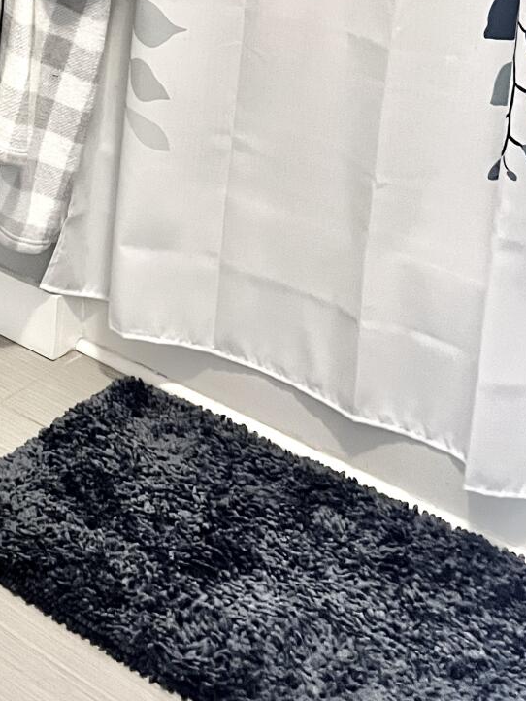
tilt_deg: -10.6
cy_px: -177
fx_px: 1458
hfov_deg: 18.7
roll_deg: -0.7
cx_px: -192
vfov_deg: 24.1
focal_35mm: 72
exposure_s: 1/60
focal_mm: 5.7
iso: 500
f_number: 1.5
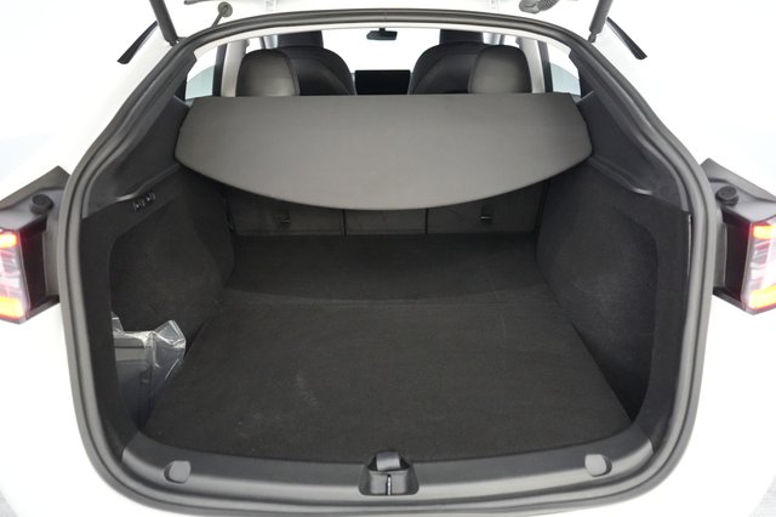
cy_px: 258
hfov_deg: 71.5
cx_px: 388
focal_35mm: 25
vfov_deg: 51.2
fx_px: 539
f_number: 2.8
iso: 10000
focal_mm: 25
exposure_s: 1/160
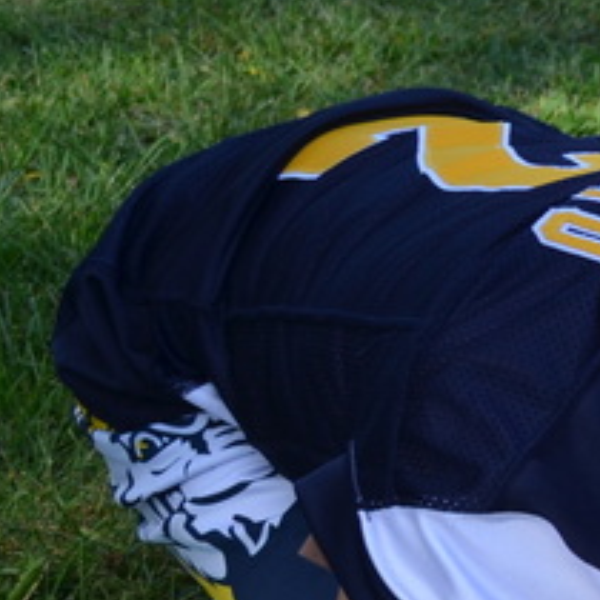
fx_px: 2922
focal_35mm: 149
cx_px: 1357
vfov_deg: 11.7
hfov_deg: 10.4
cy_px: 426
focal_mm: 24
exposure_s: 1/320
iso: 200
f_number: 6.3
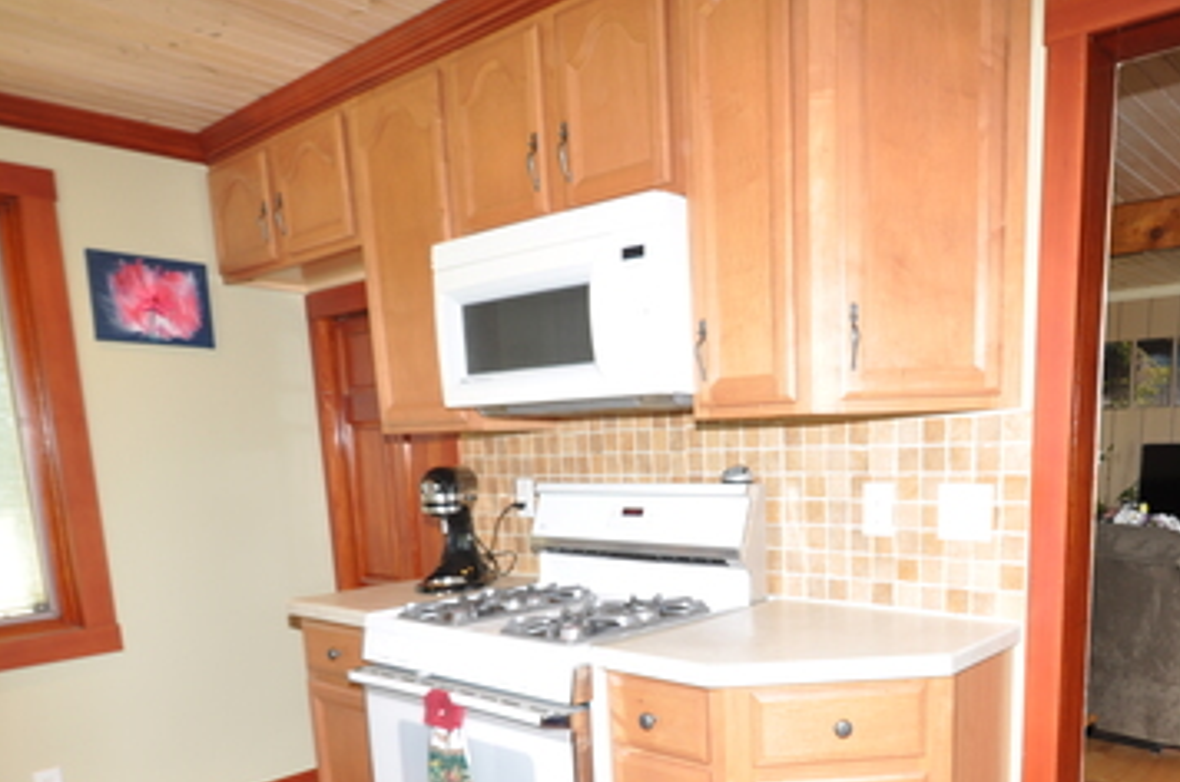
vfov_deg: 45.9
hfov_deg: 66.4
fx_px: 883
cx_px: 739
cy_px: 598
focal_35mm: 27
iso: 200
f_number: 5.6
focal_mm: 10
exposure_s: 1/20
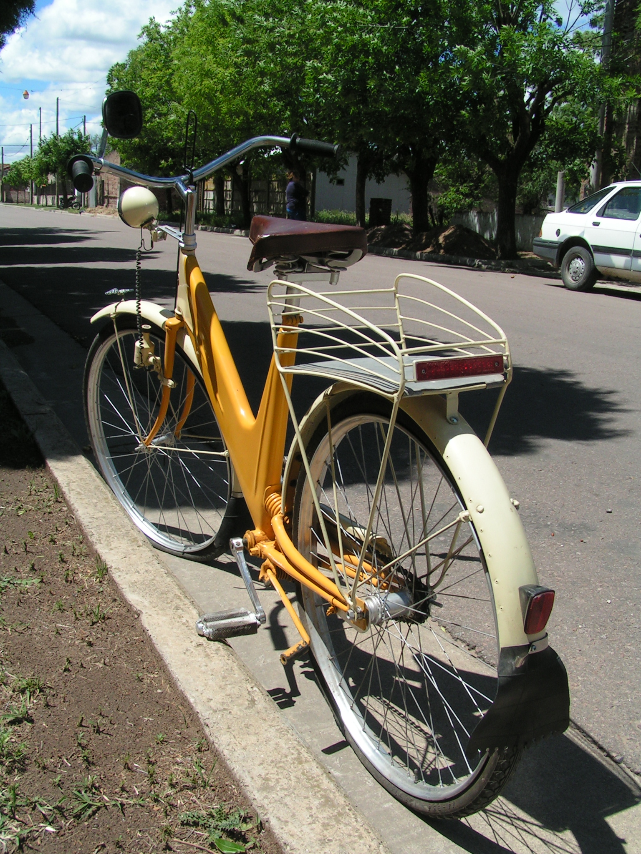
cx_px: 320
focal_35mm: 38
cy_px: 427
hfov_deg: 37.7
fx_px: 938
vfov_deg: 49.0
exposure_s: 1/500
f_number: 6.3
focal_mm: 5.8
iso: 50
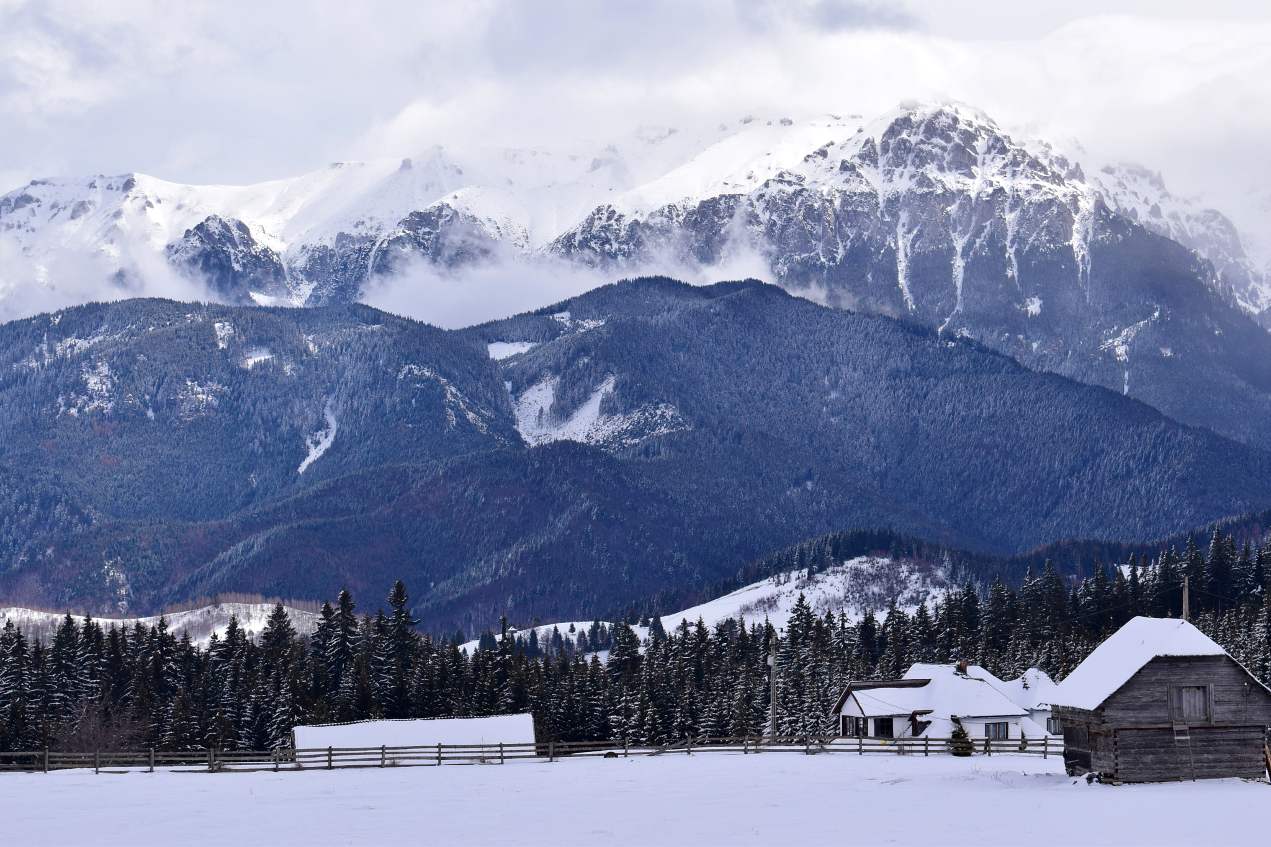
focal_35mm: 105
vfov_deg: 13.0
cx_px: 636
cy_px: 424
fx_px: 3707
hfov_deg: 19.5
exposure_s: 1/1000
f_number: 8
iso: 200
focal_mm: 70
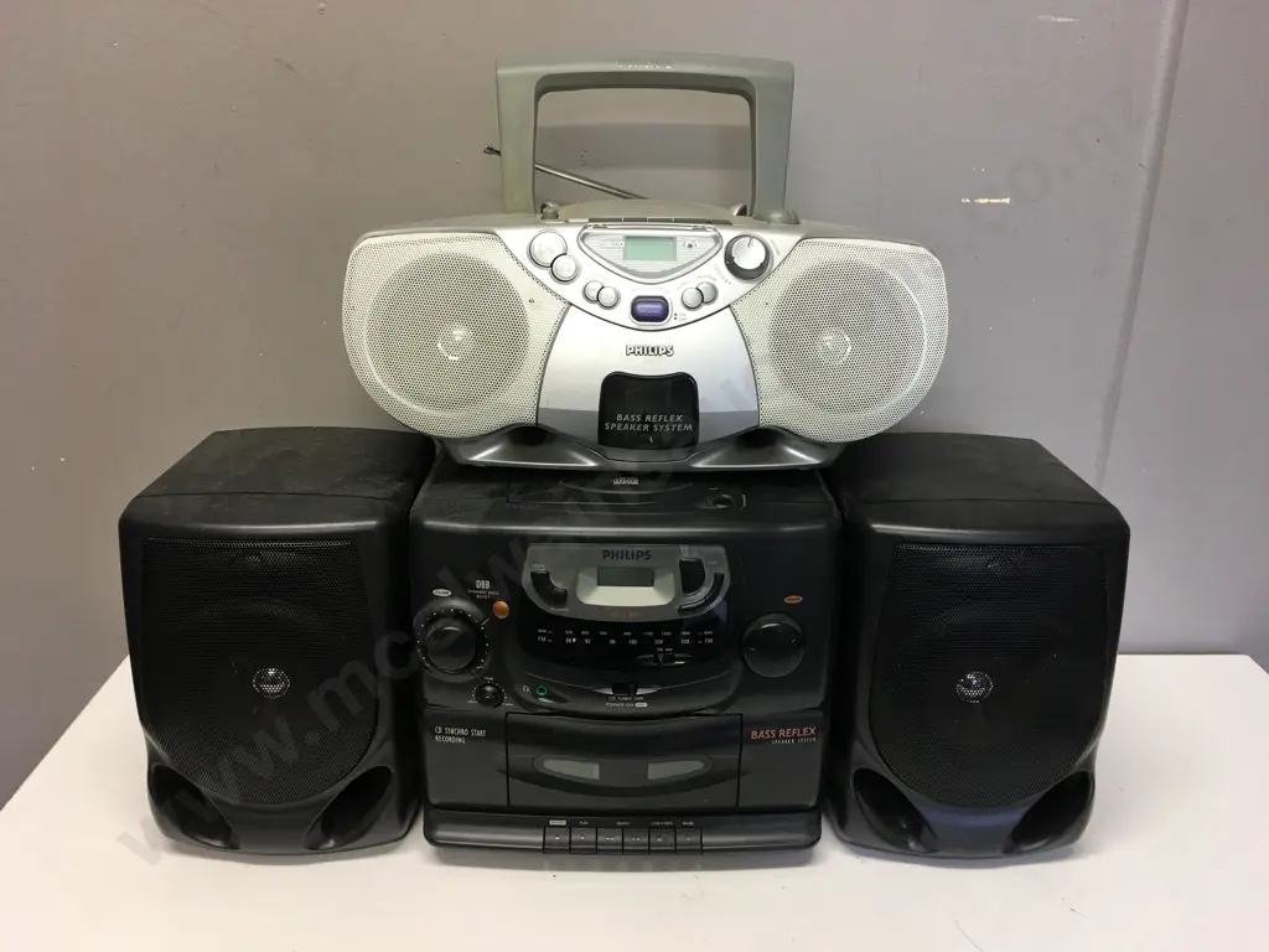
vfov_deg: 48.2
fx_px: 1063
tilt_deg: -18.3
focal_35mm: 29
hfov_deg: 61.7
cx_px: 634
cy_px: 476
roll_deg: -2.0
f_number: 2.2
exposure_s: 1/33
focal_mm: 4.15
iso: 50
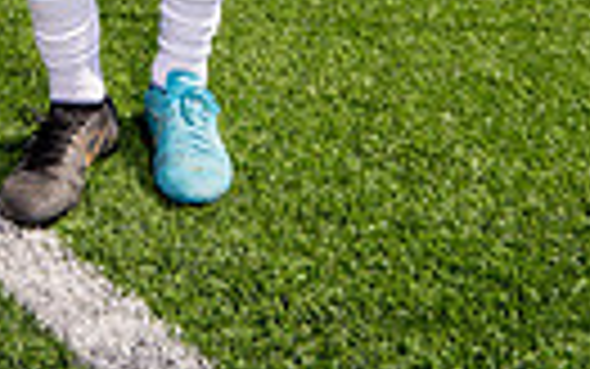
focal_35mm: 91
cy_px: -549
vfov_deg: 11.5
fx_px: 1464
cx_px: 167
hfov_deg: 22.6
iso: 100
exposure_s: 1/1000
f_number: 4.5
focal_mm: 26
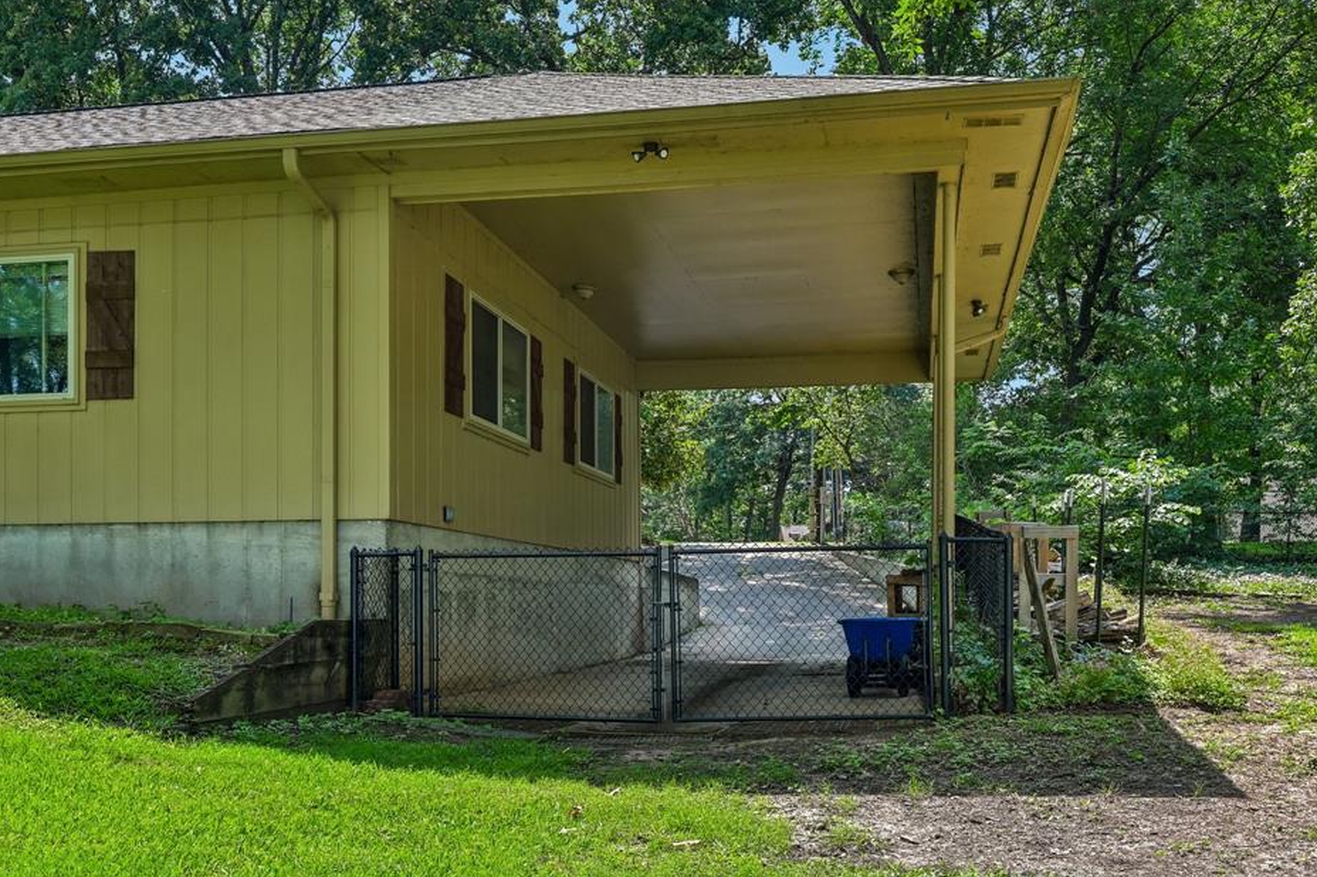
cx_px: 695
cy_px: 477
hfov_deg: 58.7
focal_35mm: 32
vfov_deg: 41.1
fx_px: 1170
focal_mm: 29
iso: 400
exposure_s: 1/200
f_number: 8
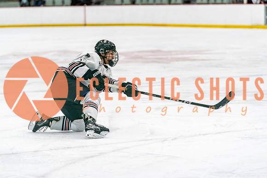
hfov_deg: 13.9
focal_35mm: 148
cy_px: 79
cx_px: 126
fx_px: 1095
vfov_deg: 9.3
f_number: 2.8
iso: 3200
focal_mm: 117
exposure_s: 1/1250
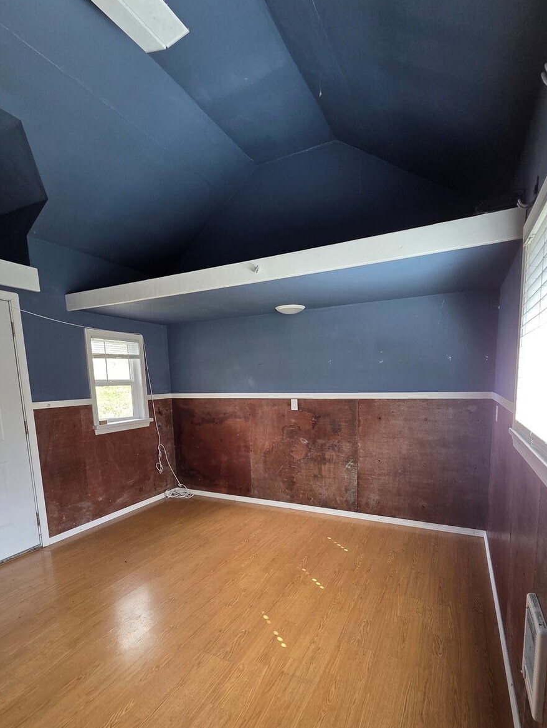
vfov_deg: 93.4
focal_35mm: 16
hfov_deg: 78.1
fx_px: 337
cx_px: 276
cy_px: 434
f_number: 2.2
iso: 200
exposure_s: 1/60
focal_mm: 2.2
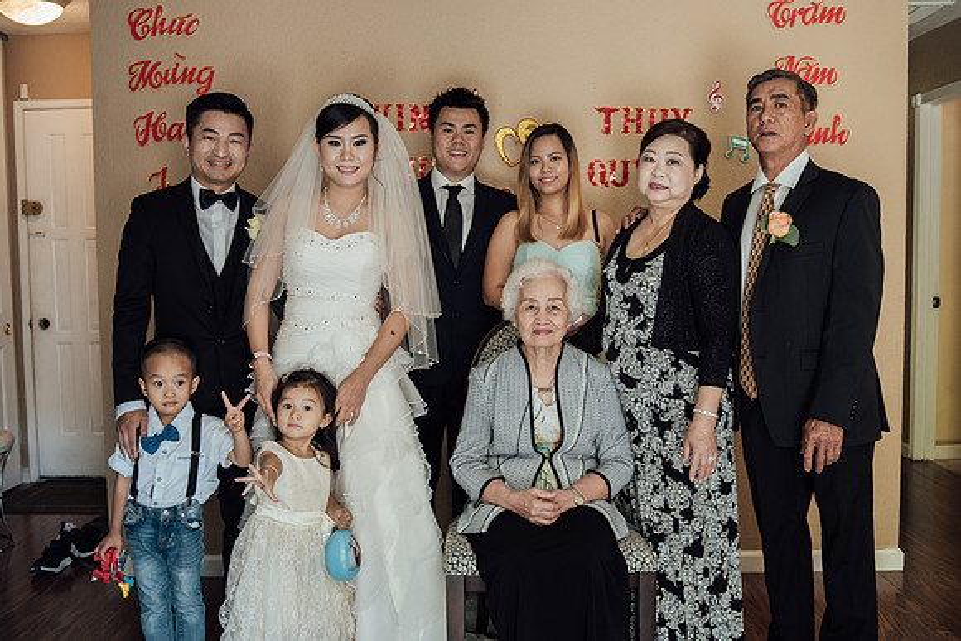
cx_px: 480
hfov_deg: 54.4
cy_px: 320
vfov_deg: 37.9
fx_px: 934
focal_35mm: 35
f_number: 5
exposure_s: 1/60
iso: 1250
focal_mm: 35
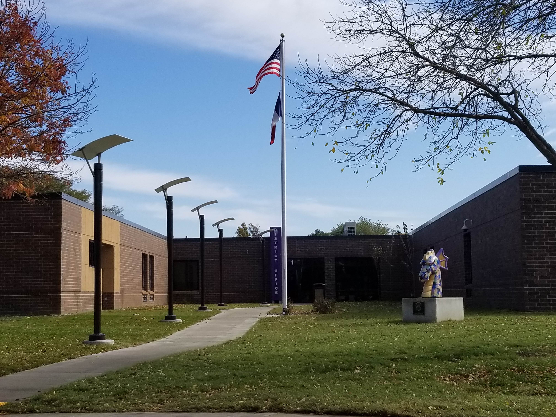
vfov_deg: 53.1
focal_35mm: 26
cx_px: 278
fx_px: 418
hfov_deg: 67.3
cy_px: 208
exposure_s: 1/3600
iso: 50
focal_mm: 4.25
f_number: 1.7
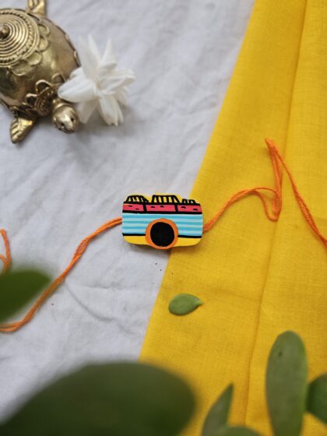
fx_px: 290
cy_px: 218
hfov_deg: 58.9
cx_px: 164
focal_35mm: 23
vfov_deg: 73.9
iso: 200
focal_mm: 5.4
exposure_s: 1/100
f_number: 1.8
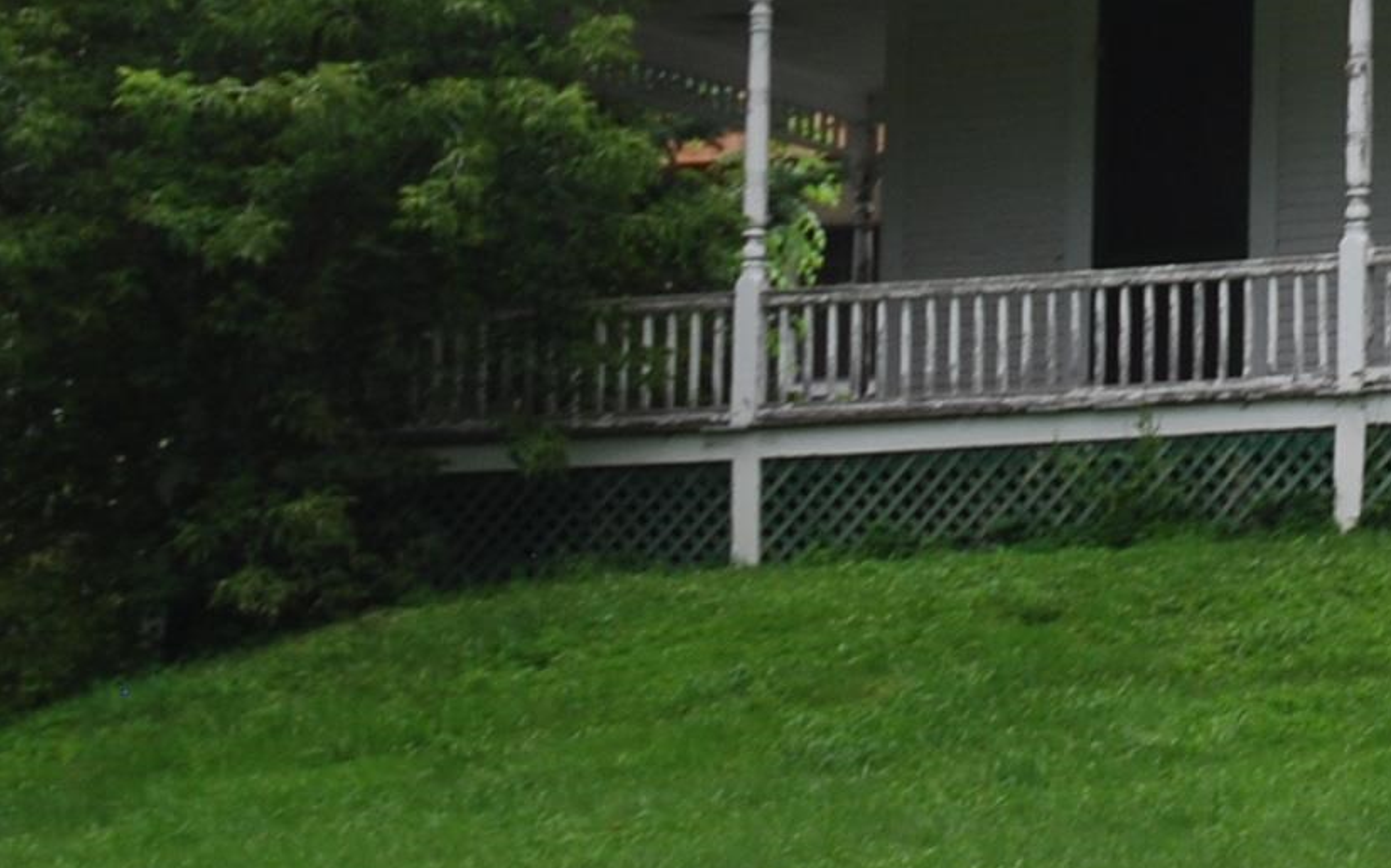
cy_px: -388
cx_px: 2116
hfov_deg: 12.0
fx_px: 6321
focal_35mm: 167
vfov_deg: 7.7
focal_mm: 31
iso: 200
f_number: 5.6
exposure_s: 1/125
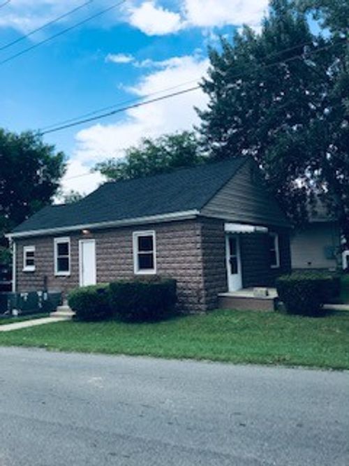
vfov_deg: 63.5
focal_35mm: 28
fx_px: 377
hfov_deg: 49.7
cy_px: 233
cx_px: 174
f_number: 1.8
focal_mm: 3.99
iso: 20
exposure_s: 1/1650
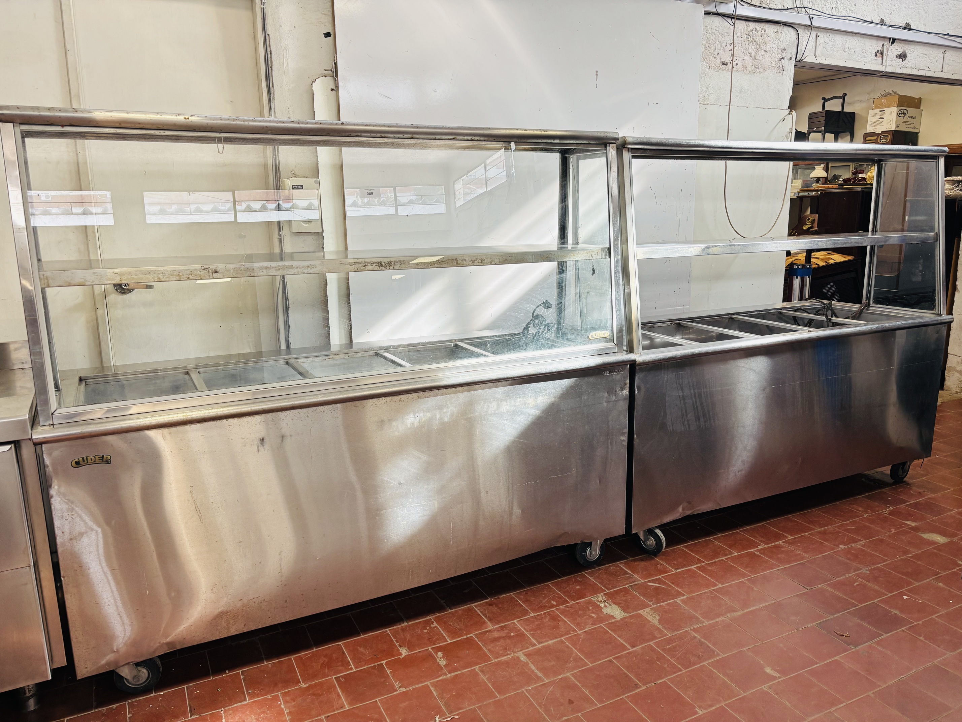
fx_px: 723
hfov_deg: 67.3
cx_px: 481
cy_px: 361
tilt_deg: -12.3
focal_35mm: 26
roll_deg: +0.6
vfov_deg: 53.1
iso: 50
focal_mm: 5.96
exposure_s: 1/100
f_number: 1.6
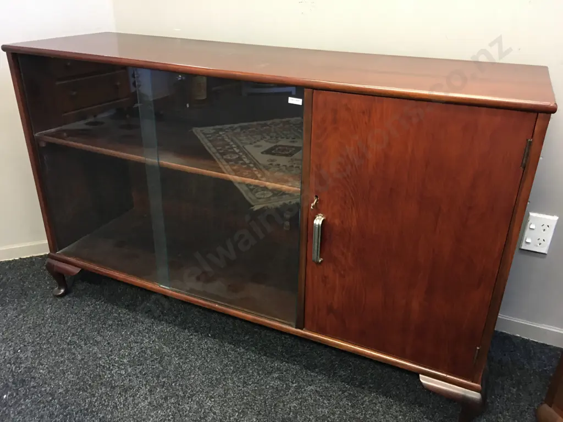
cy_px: 211
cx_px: 282
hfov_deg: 61.7
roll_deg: -2.0
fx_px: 472
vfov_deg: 48.2
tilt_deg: -23.2
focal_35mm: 29
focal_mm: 4.15
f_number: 2.2
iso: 100
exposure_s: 1/8
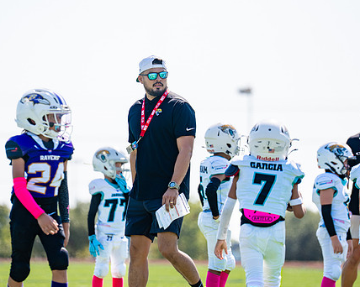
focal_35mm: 298
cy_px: 124
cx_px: 160
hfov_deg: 6.5
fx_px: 3174
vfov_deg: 5.2
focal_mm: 191
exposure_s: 1/1600
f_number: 2.8
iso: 100
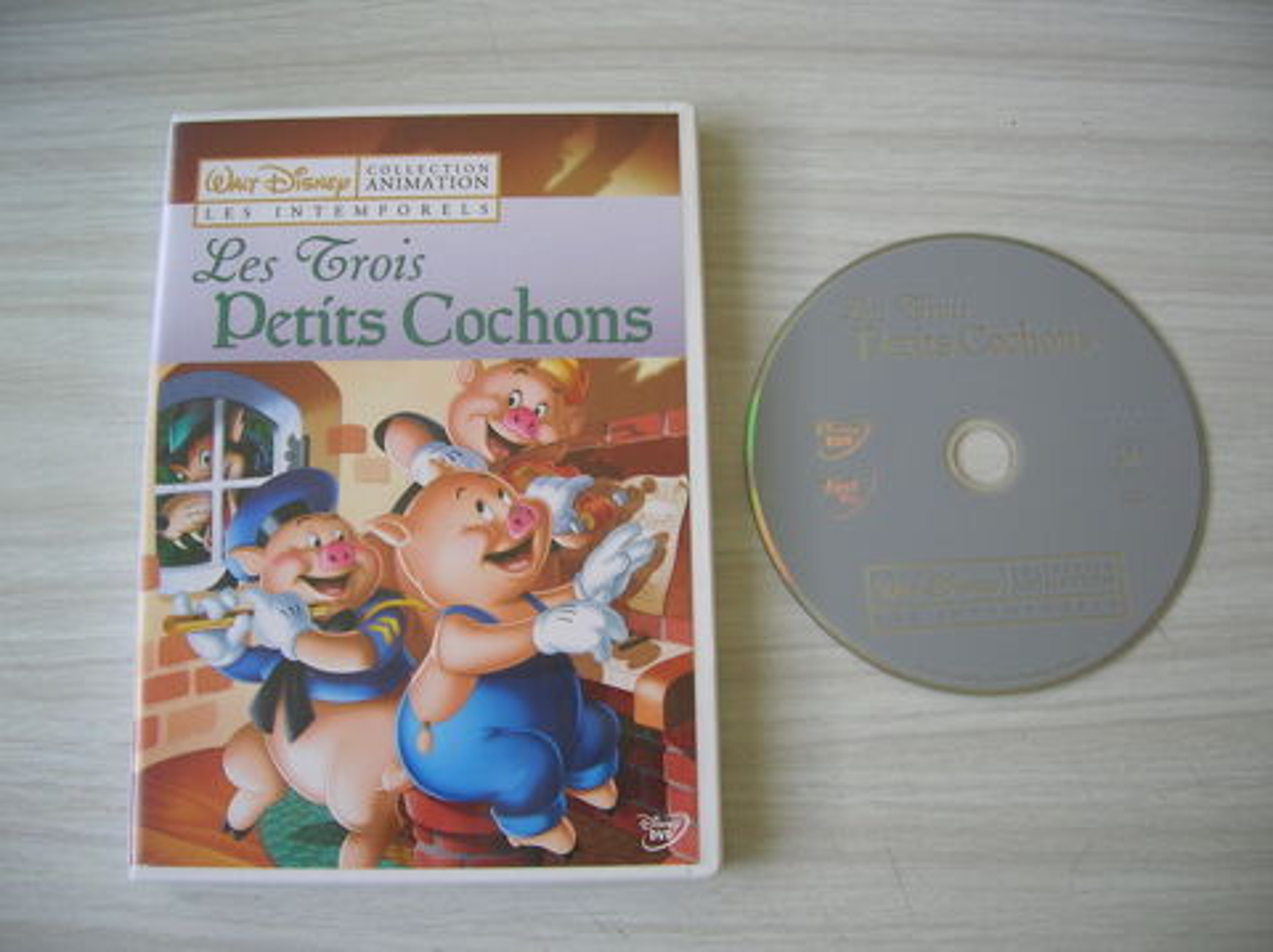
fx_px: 1249
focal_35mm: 34
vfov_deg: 41.7
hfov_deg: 54.0
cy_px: 476
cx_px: 636
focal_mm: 5.7
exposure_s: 1/23.5
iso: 50
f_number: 2.9
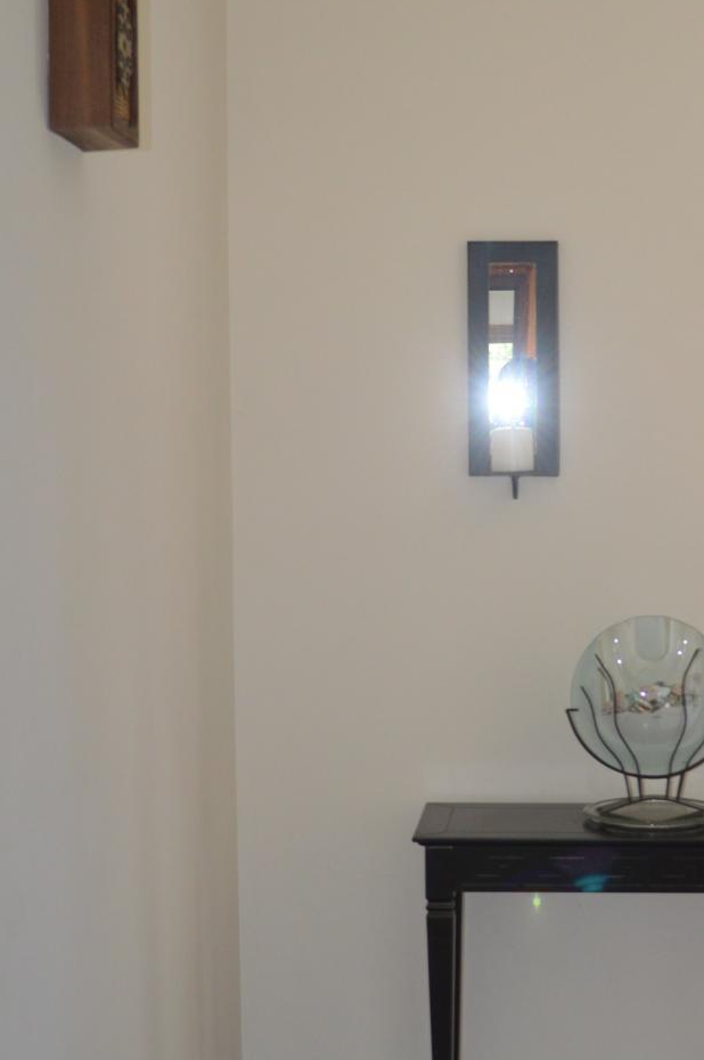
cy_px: 623
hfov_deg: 19.0
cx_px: 539
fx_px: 2087
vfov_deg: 28.4
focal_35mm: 71
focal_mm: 22
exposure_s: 1/60
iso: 500
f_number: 3.8
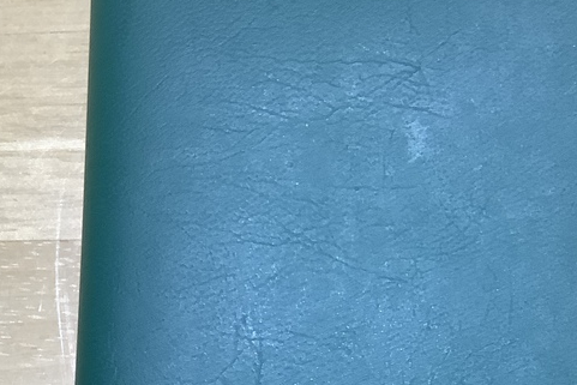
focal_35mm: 67
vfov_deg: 19.5
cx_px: 318
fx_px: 1074
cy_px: 414
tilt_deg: -81.6
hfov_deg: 30.0
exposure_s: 1/33
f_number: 2.4
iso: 320
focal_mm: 3.3
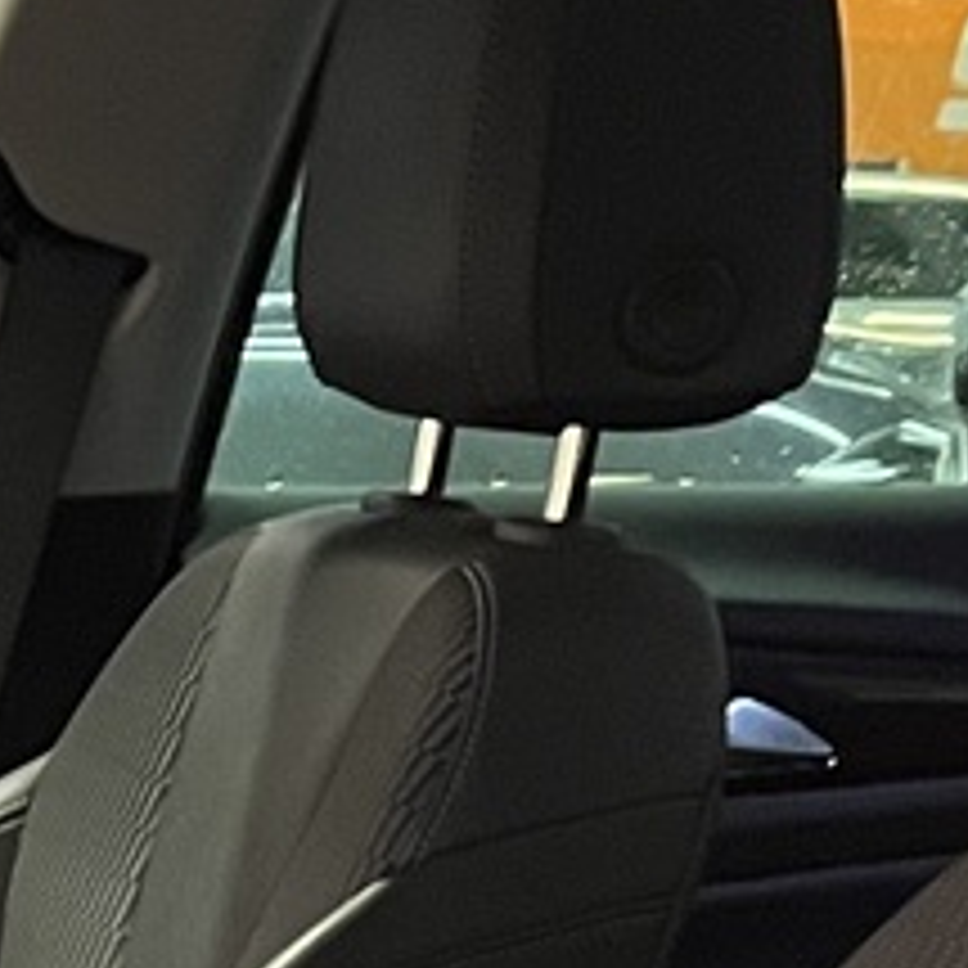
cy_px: 1801
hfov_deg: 10.2
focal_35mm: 154
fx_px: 4872
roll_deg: -2.0
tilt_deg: -19.4
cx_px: -1153
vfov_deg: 10.6
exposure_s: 1/33
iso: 640
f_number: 1.6
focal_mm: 5.1
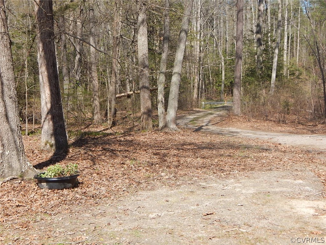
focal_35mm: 61
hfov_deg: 31.7
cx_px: 163
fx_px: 574
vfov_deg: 24.0
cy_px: 122
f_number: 4
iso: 125
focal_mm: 10.9
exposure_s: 1/640
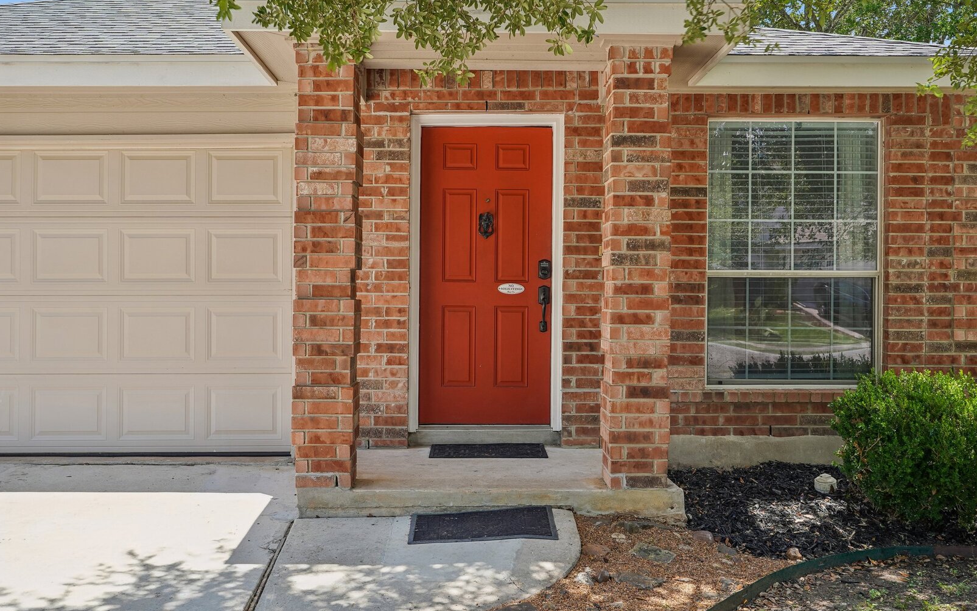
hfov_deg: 54.0
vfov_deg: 35.3
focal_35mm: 36
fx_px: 959
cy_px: 297
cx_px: 488
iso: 100
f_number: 8
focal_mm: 35
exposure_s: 1/50
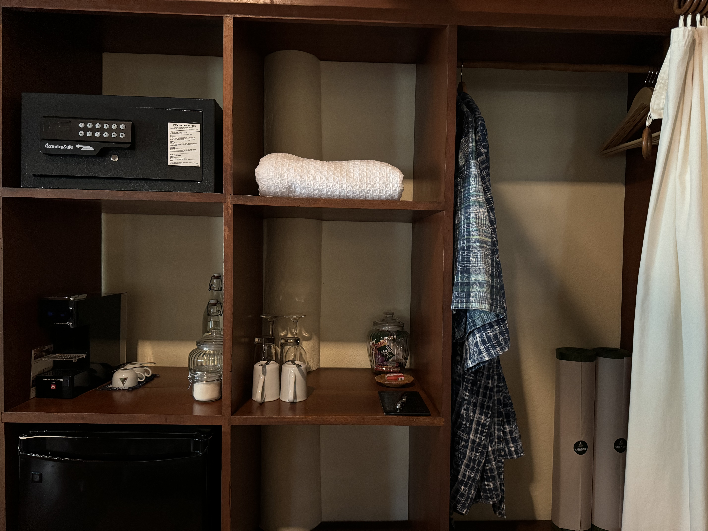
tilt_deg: -1.8
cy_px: 266
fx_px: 491
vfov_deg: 56.8
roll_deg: -1.1
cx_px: 354
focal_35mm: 24
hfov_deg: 71.6
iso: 1000
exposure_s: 1/30
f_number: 1.78
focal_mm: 6.76
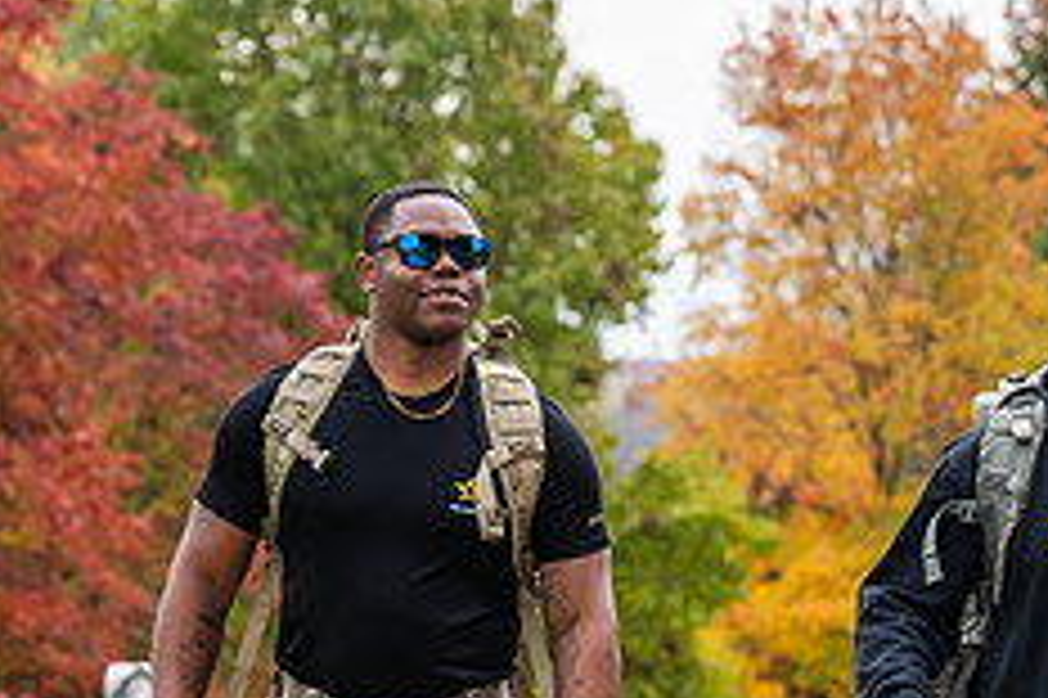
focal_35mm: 234
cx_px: 1012
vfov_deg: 5.9
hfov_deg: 8.8
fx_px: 6807
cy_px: 538
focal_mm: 94
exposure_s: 1/320
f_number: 4.5
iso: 640
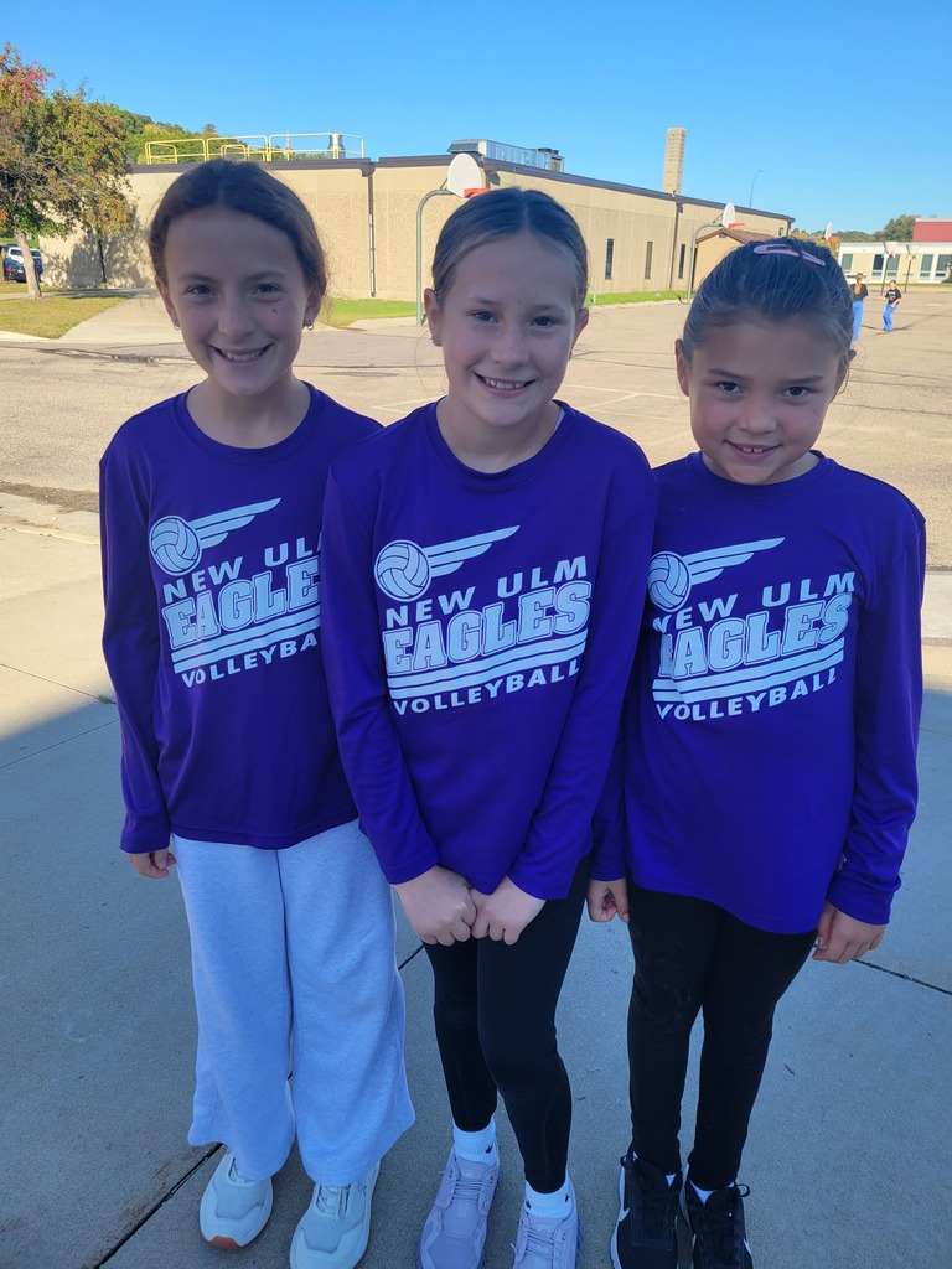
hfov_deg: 53.1
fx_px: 953
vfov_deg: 67.3
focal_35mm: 26
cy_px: 634
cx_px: 476
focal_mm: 5.4
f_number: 1.8
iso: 40
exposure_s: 1/767
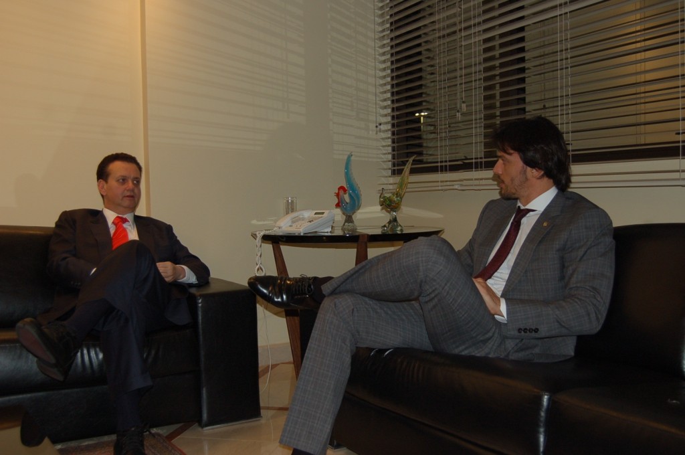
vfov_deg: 34.1
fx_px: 741
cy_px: 228
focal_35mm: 39
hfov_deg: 49.6
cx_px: 342
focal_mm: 26
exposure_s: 1/60
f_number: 4.2
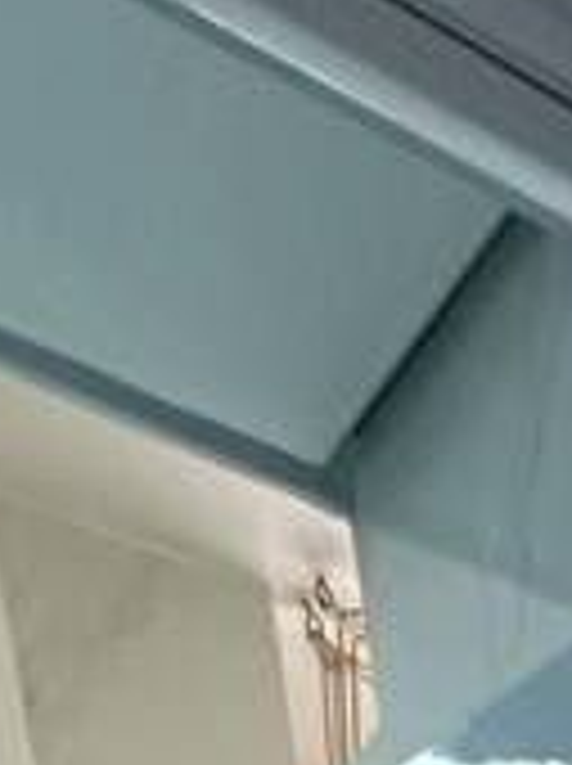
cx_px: 1608
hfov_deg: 11.5
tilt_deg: -12.2
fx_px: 1966
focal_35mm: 89
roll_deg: +1.0
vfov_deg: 11.9
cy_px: 2236
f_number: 2.2
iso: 125
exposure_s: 1/120
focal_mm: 2.22
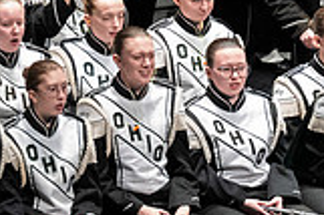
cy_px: -12
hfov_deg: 3.2
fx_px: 5817
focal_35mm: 647
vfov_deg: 2.1
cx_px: 582
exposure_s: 1/500
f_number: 4
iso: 4000
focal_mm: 120
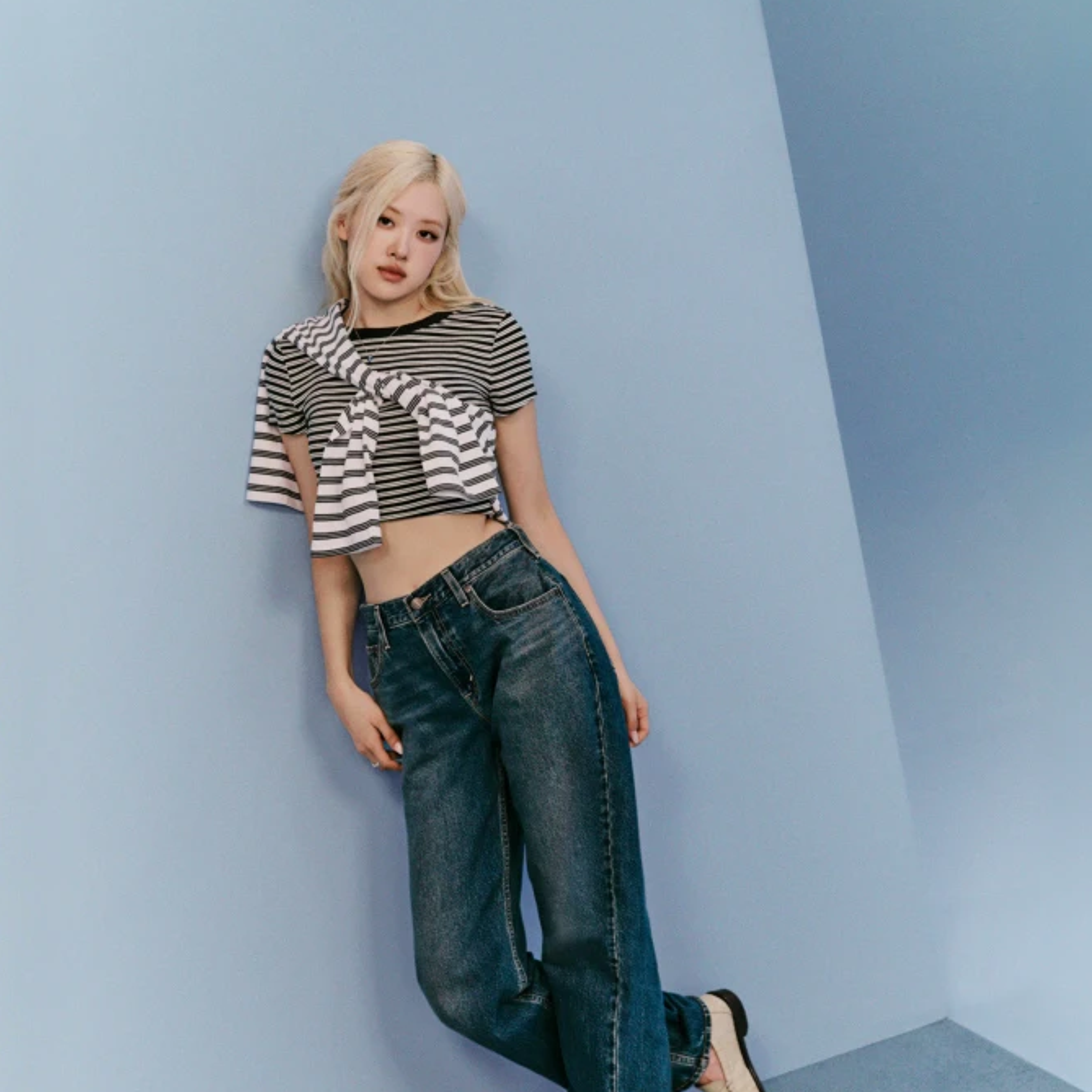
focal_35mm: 65
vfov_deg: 26.4
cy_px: 682
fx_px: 2320
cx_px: 539
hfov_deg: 26.5
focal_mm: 50
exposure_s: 1/200
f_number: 4
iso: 400
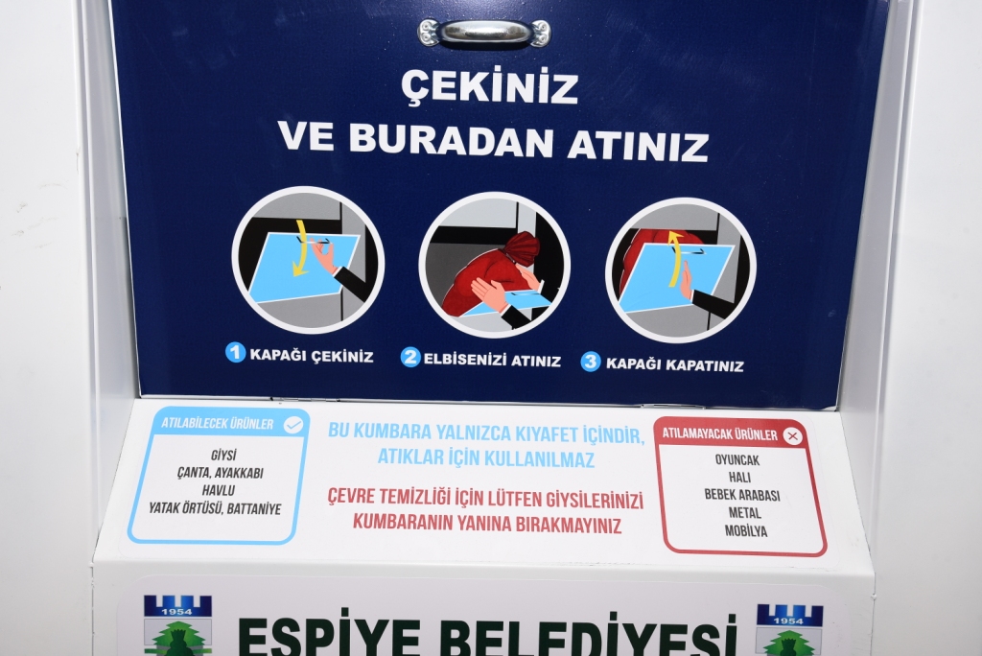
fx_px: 1037
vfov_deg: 35.1
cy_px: 328
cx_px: 491
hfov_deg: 50.7
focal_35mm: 38
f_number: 9
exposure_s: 1/200
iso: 640
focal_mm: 38
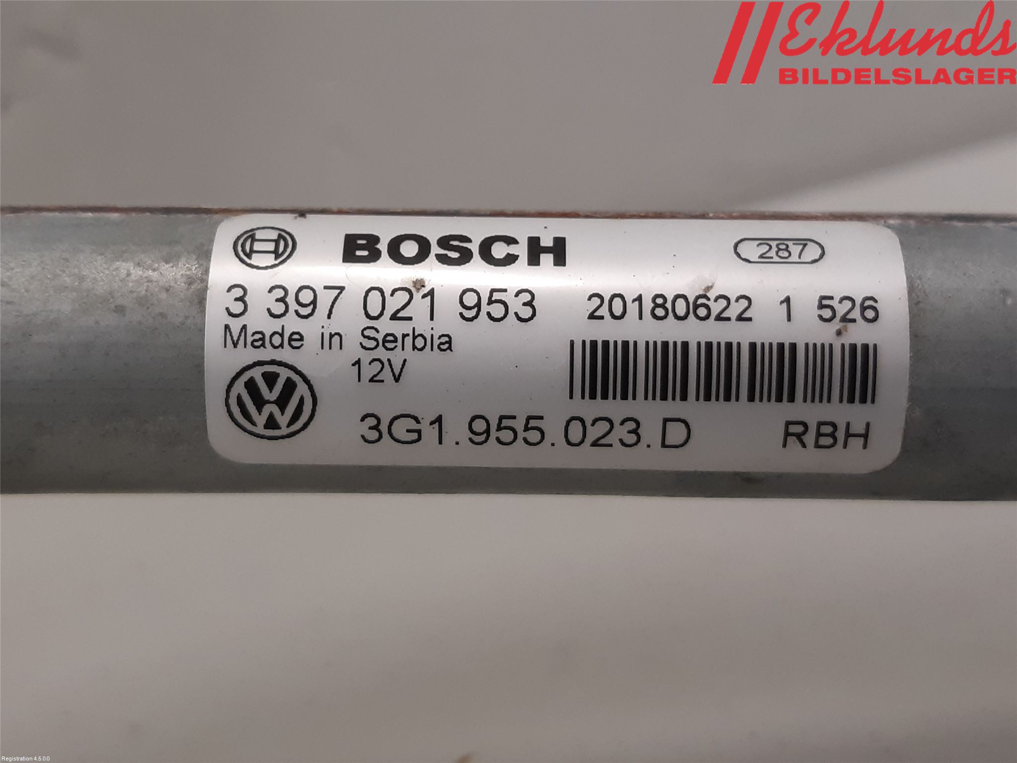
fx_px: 764
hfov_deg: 67.3
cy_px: 382
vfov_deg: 53.1
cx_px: 508
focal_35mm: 26
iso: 125
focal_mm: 3.93
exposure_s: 1/50
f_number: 1.7
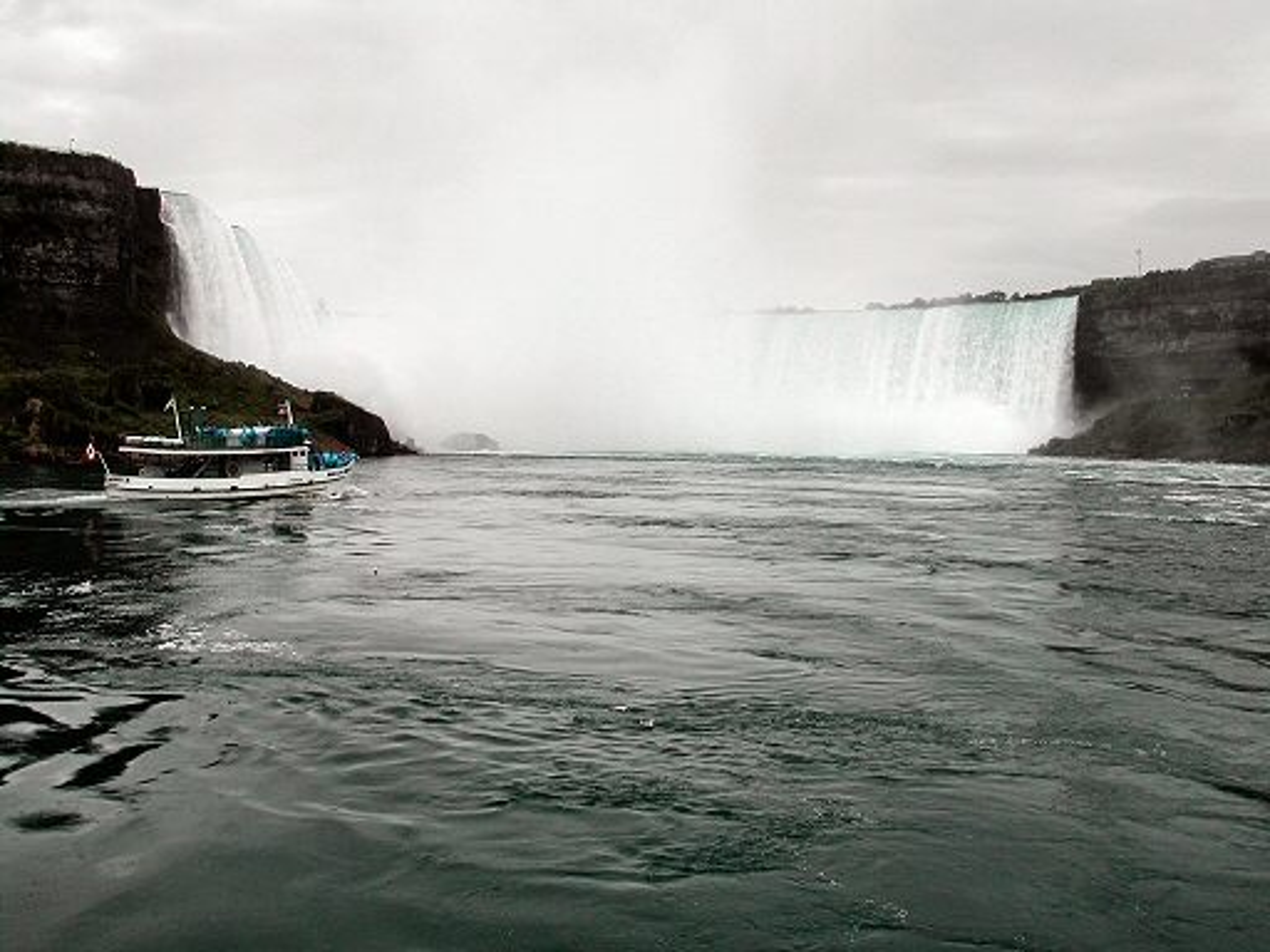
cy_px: 476
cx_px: 635
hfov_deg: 49.0
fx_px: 1394
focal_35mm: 38
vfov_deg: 37.7
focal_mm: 8
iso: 100
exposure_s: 1/191
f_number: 7.6
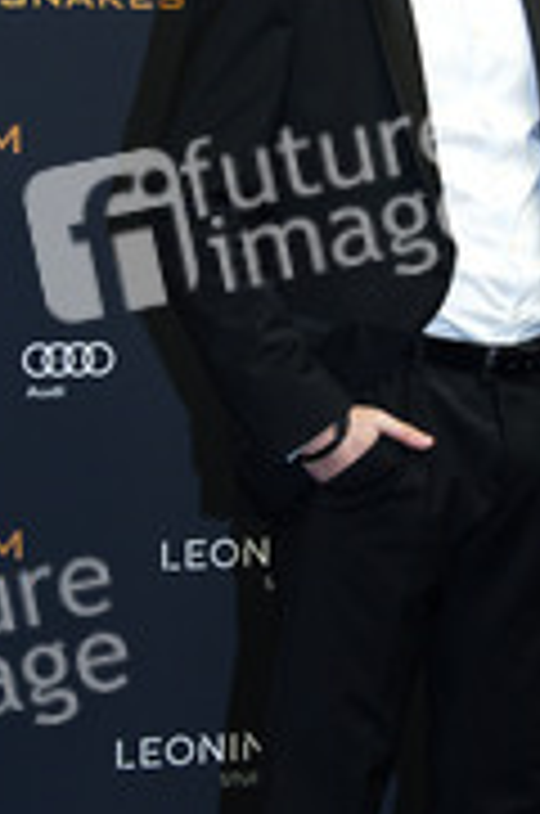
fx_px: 3094
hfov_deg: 10.0
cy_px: 441
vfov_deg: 15.0
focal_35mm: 137
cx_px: 387
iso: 1000
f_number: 5.6
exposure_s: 1/200
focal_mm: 62
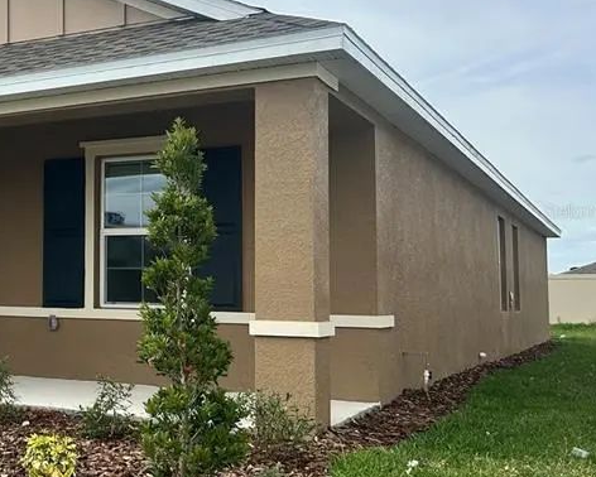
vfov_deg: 27.6
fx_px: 971
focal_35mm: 55
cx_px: -25
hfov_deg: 31.1
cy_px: 211
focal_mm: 5.7
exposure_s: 1/3968
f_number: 1.5
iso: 50
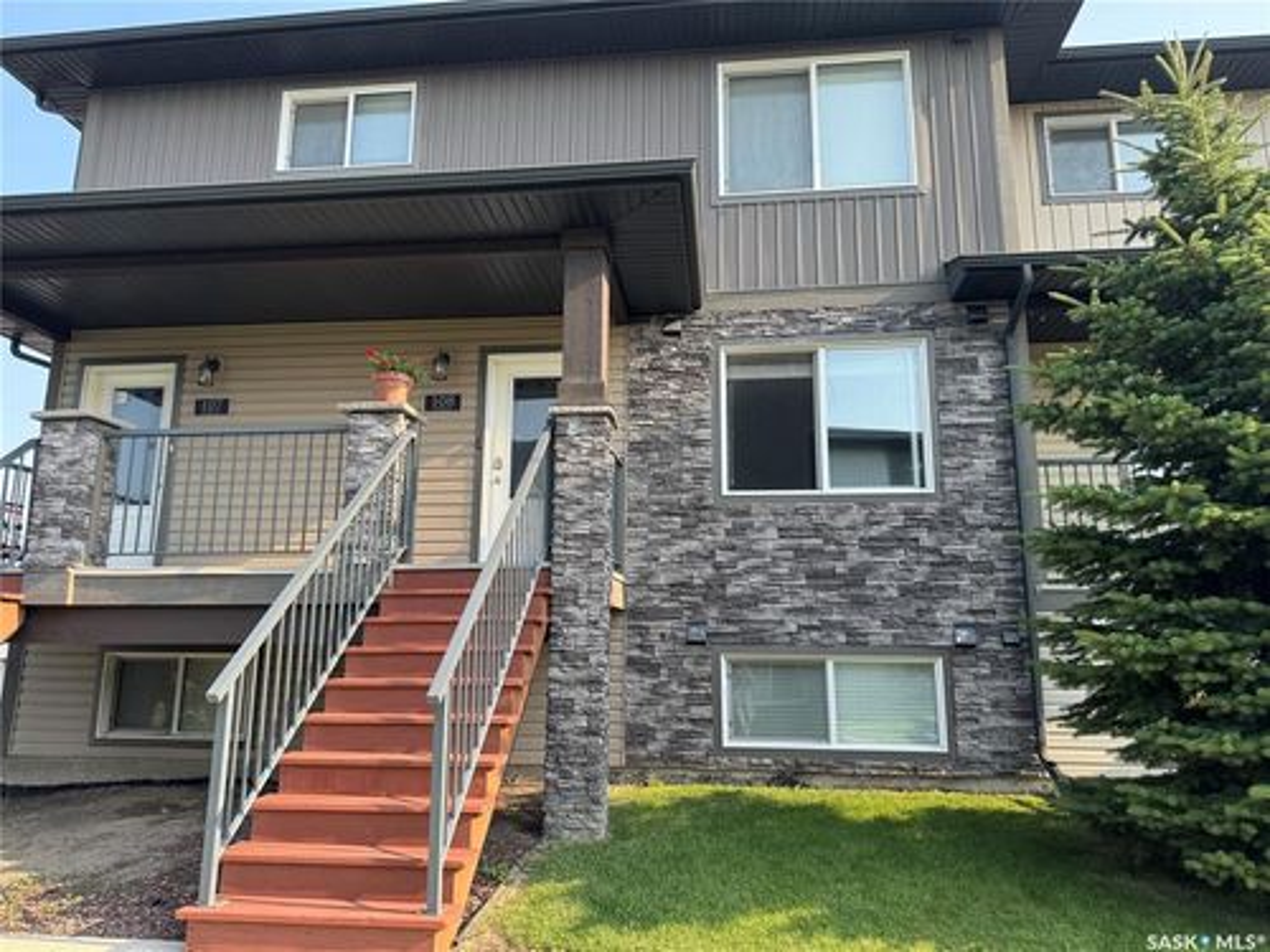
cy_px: 476
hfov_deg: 71.6
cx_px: 635
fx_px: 881
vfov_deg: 56.8
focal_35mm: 24
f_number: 1.78
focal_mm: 6.76
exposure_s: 1/853
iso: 80
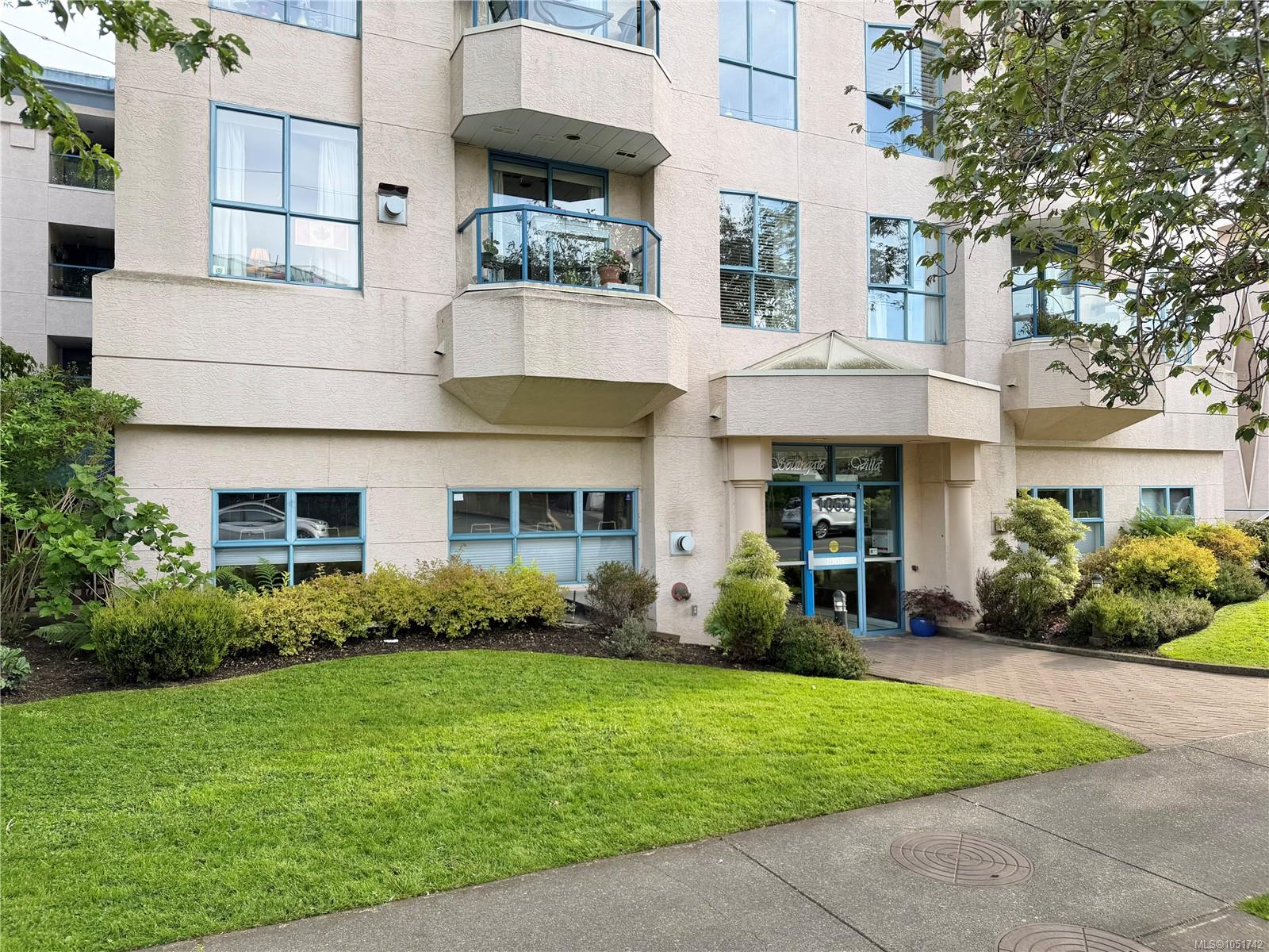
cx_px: 634
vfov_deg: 56.8
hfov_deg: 71.6
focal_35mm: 24
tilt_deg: +1.5
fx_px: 880
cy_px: 476
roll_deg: +0.2
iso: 80
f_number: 1.78
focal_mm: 6.76
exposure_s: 1/805
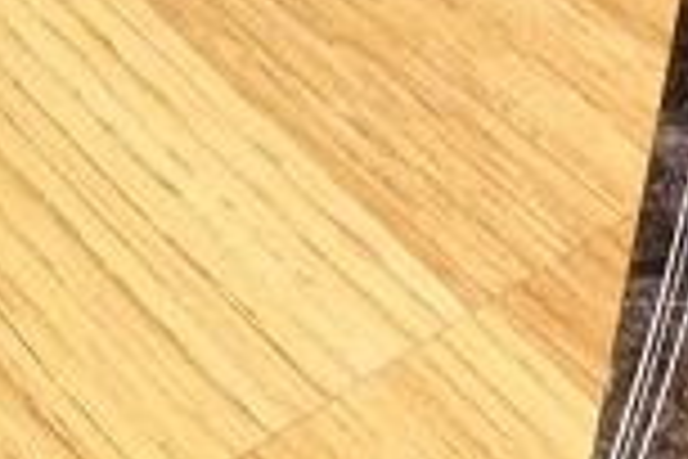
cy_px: 328
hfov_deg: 11.9
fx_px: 2905
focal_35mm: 152
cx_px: 1412
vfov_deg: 9.0
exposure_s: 1/20
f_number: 2.4
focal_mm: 4.28
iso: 250
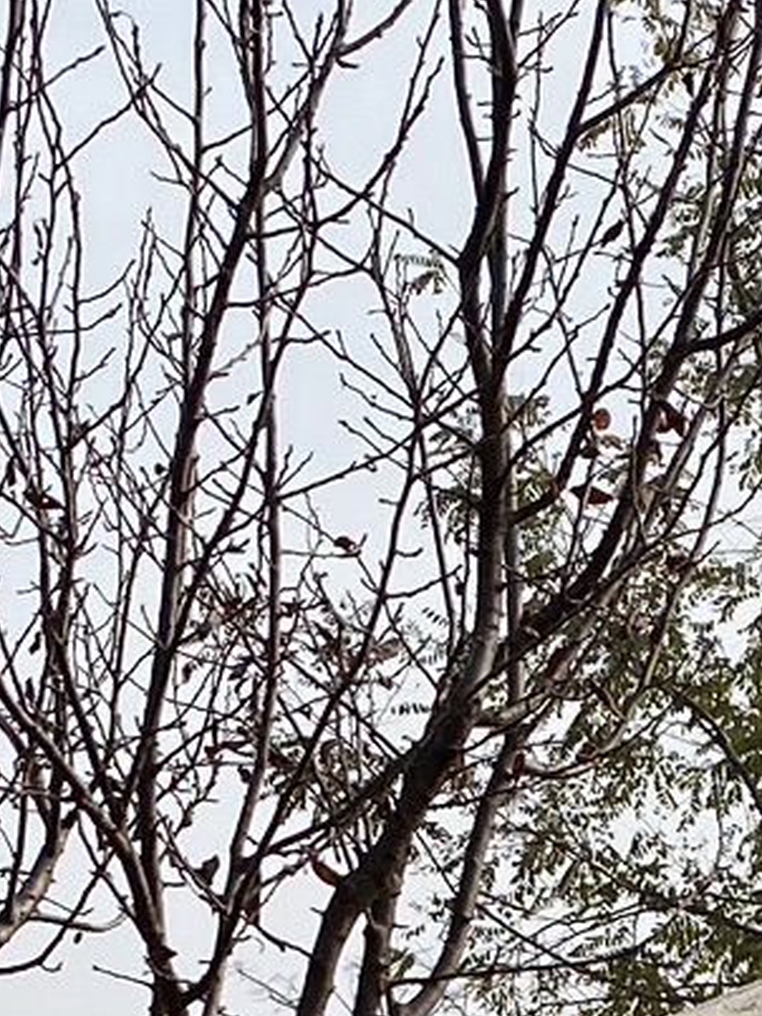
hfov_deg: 10.9
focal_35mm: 129
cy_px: 1714
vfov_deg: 13.9
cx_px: 1236
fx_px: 3788
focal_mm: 4.25
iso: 32
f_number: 1.8
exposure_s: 1/3846
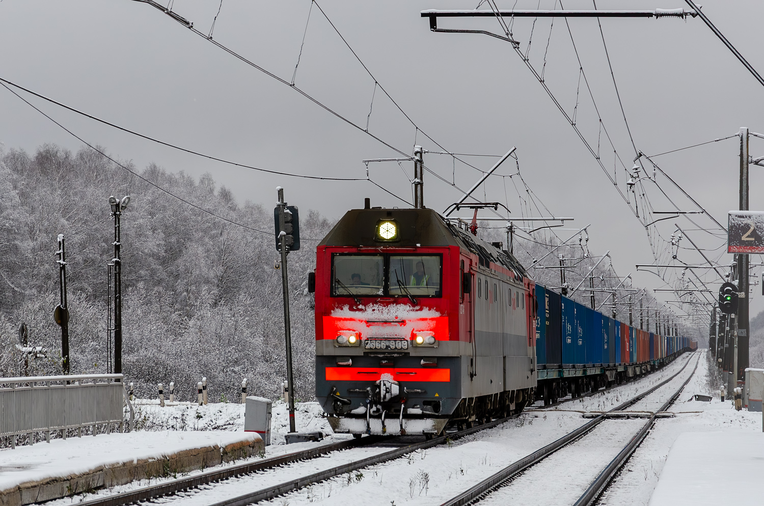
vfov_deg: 10.7
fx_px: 2701
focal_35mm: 128
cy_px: 253
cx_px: 382
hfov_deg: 16.1
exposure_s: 1/500
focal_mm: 85
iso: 160
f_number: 5.6
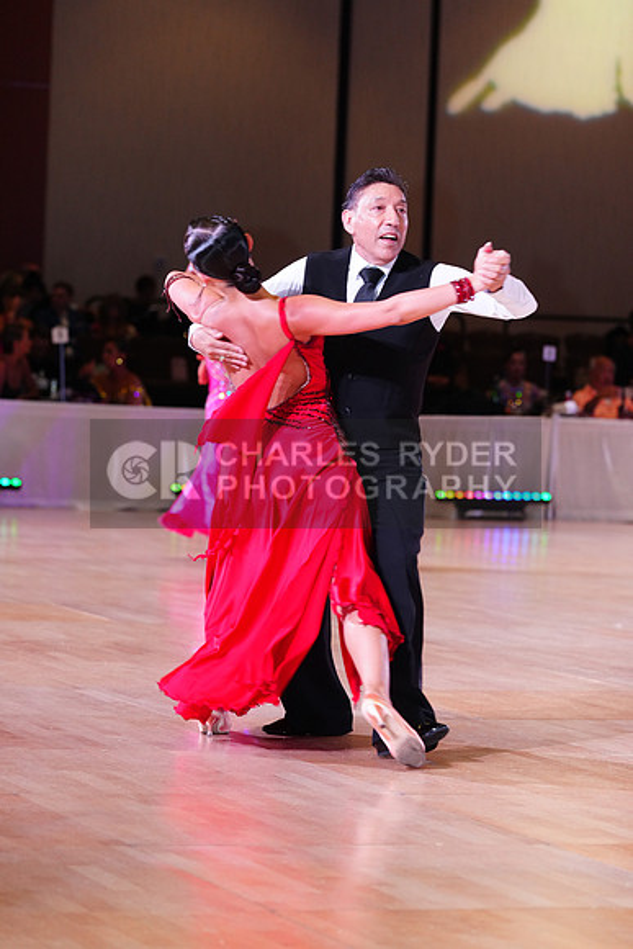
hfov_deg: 9.7
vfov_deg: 14.5
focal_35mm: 141
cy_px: 474
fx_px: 3716
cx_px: 316
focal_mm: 141
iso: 2500
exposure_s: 1/200
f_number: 4.5
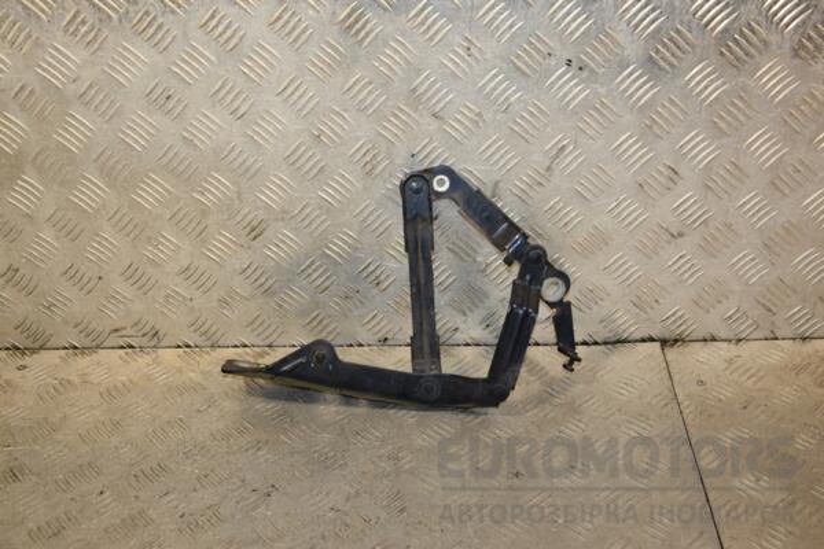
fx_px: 961
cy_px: 274
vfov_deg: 31.9
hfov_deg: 46.4
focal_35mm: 42
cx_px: 412
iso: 800
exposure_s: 1/200
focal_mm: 28
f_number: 5.6
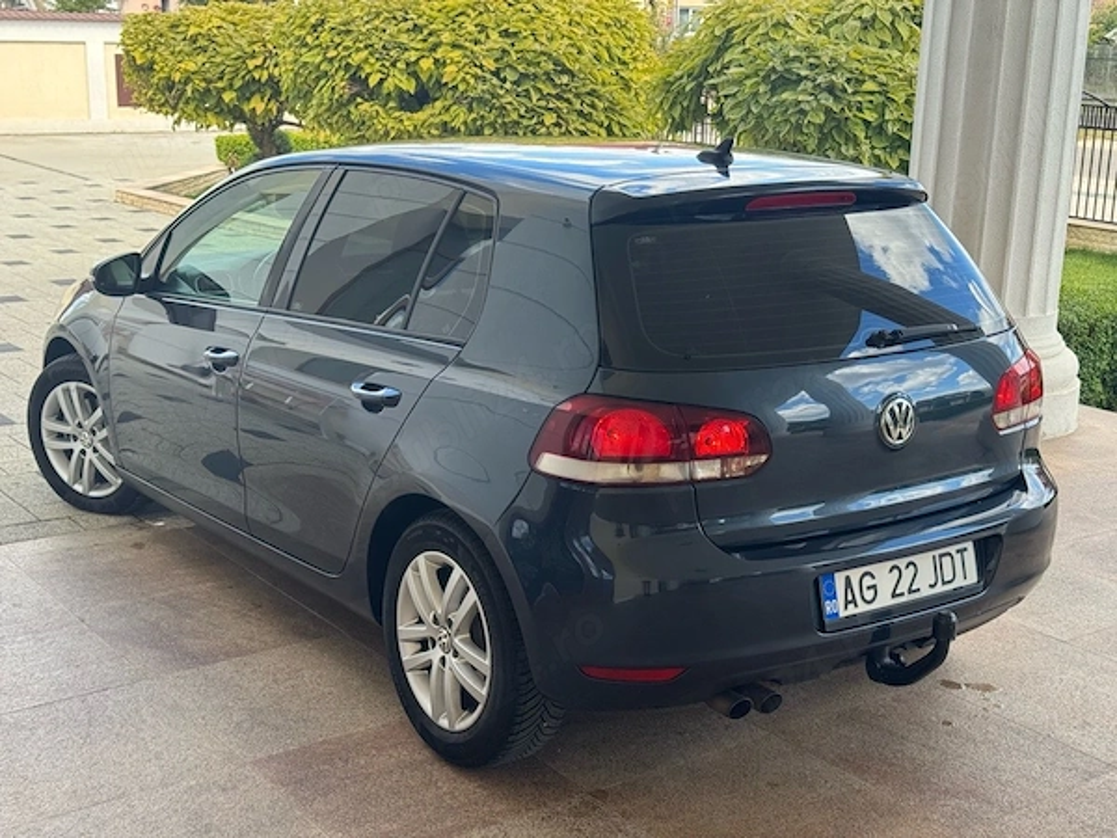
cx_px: 558
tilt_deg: -13.7
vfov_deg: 30.3
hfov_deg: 39.7
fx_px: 1549
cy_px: 419
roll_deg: -1.2
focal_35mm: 48
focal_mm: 6.76
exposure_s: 1/461
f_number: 1.78
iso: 64
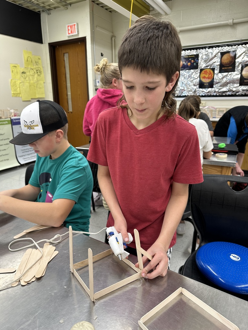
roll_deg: +0.9
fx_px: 229
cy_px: 165
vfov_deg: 71.6
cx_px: 124
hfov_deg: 56.8
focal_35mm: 24
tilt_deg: -15.3
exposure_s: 1/120
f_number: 1.78
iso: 160
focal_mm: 6.86
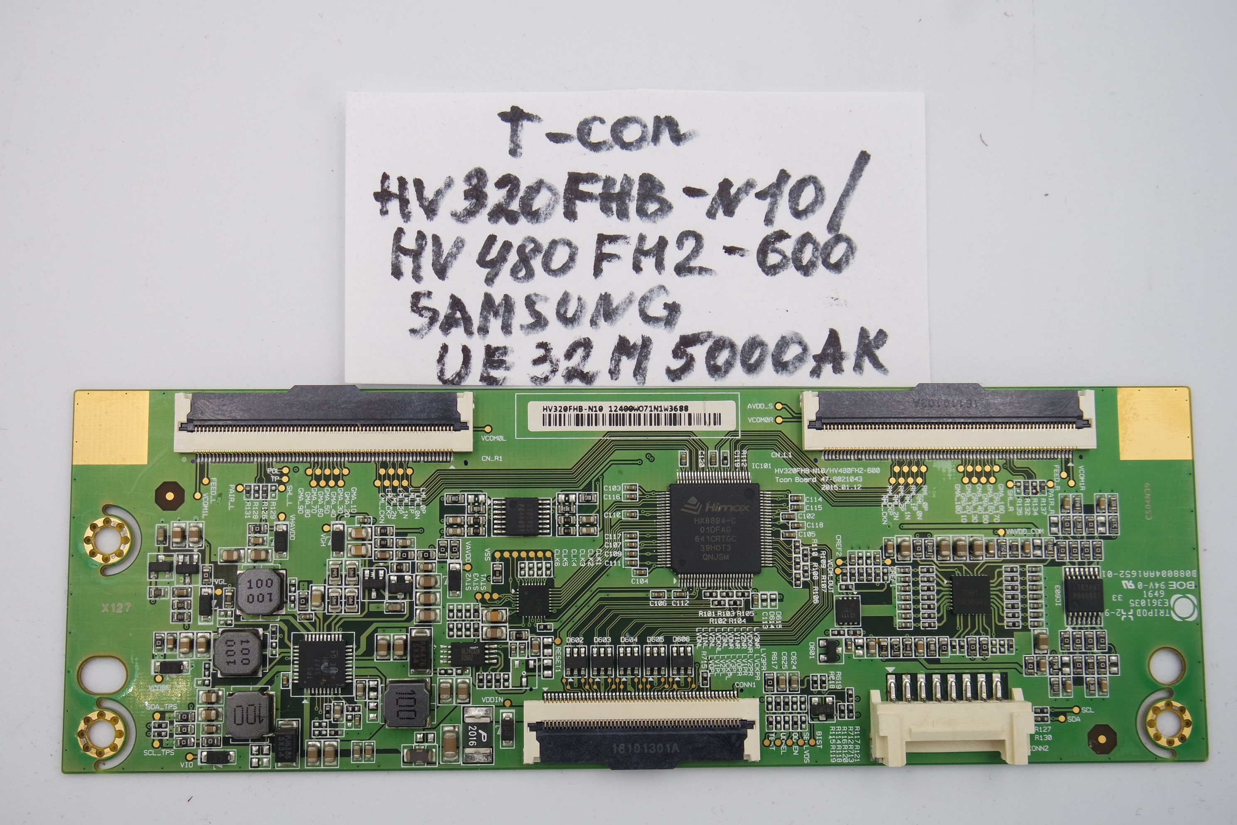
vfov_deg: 31.2
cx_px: 618
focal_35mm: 43
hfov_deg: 45.4
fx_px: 1477
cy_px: 412
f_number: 4.5
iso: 160
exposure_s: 1/125
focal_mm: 16
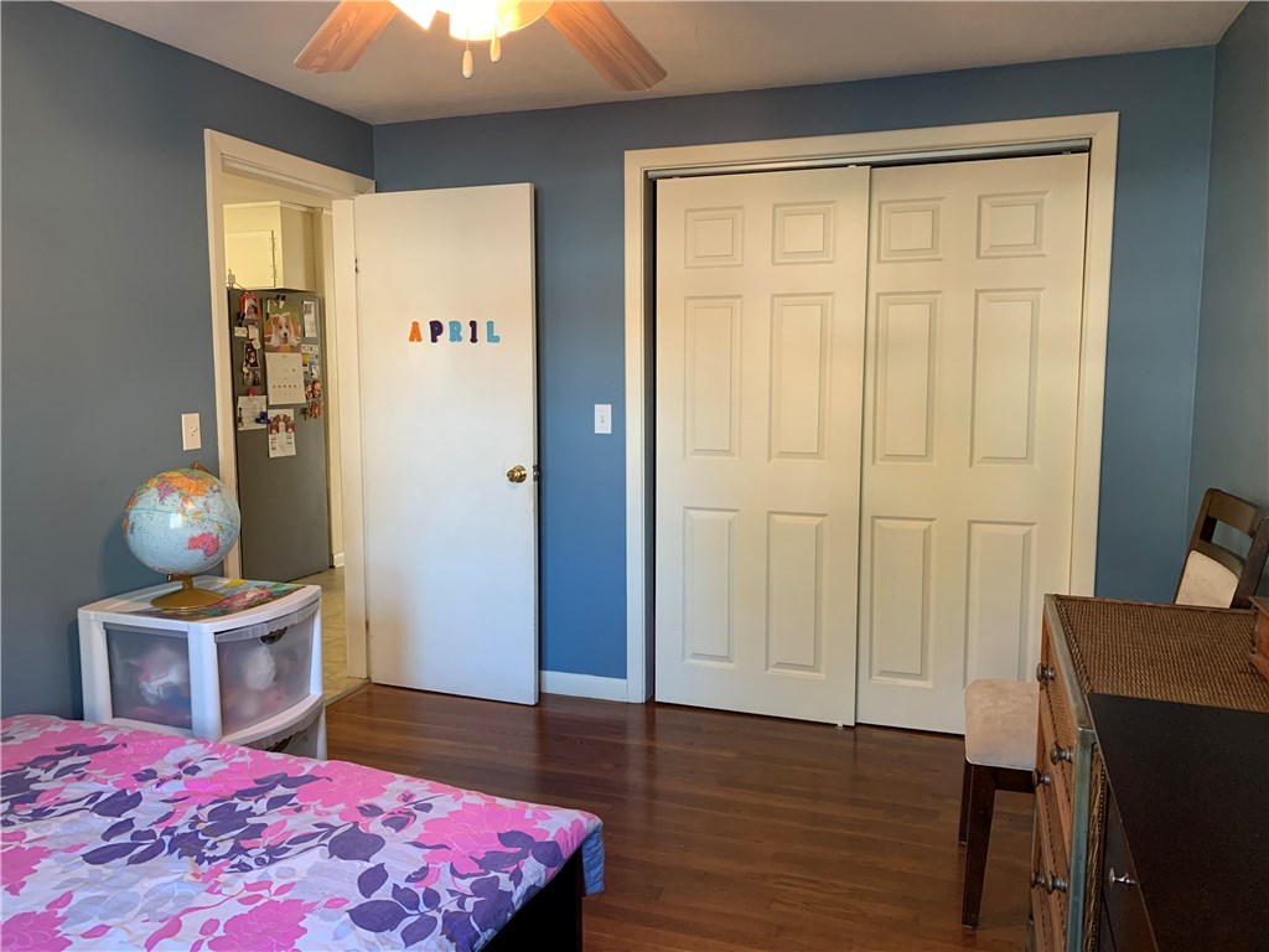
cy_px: 476
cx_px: 634
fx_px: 953
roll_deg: +0.3
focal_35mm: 26
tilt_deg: -5.9
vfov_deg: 53.1
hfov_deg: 67.3
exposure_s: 1/60
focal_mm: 4.25
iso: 200
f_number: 1.8
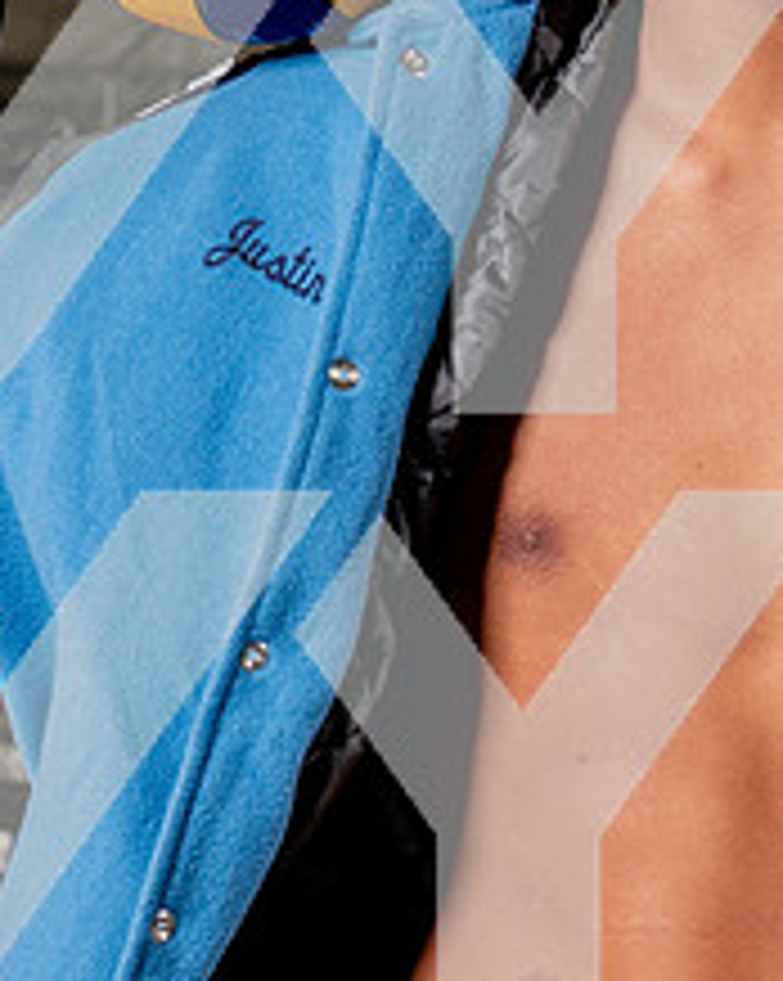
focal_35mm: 204
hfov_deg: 7.5
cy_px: 667
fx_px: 5918
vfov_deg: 9.5
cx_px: 796
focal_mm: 44
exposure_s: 1/250
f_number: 6.3
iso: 400
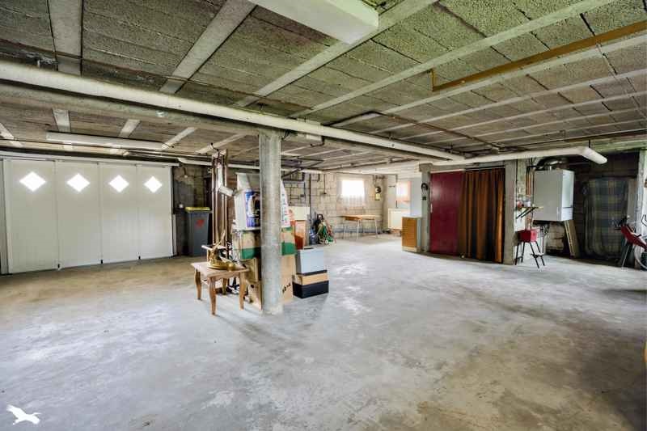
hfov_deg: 92.6
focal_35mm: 17
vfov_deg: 69.8
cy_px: 216
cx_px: 324
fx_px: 309
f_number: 8
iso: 800
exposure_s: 1/15
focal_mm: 17.2
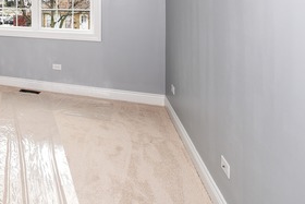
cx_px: -9
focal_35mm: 32
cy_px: 1
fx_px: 271
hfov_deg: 47.3
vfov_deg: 36.9
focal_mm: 14
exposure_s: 1/40
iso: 320
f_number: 11
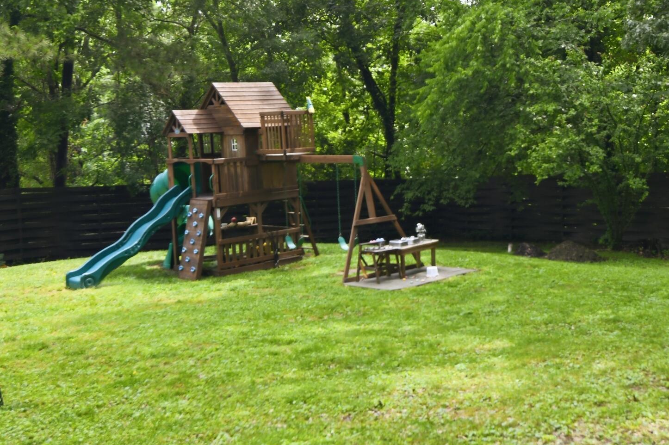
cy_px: 187
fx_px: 947
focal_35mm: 51
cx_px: 429
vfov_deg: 26.4
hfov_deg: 38.6
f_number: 8
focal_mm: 24
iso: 400
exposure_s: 1/200
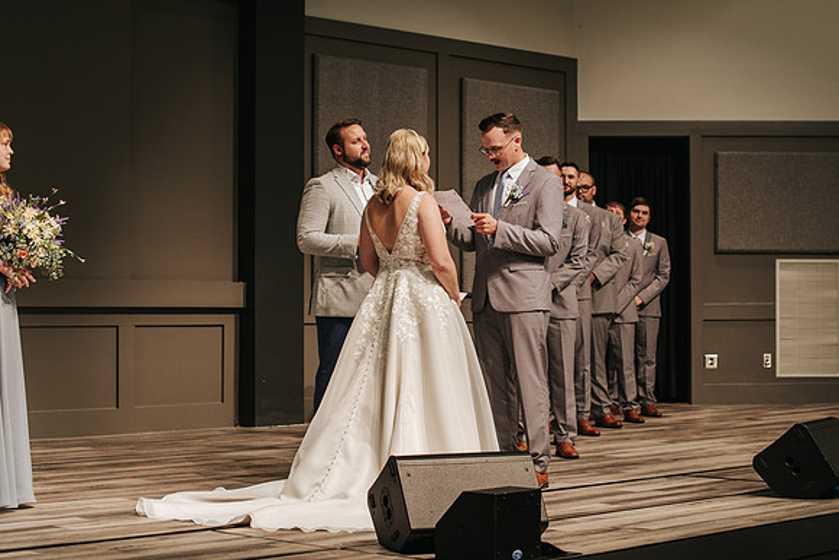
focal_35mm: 72
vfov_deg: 18.9
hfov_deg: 27.9
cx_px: 509
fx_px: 1684
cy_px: 256
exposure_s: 1/200
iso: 640
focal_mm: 50
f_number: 3.2
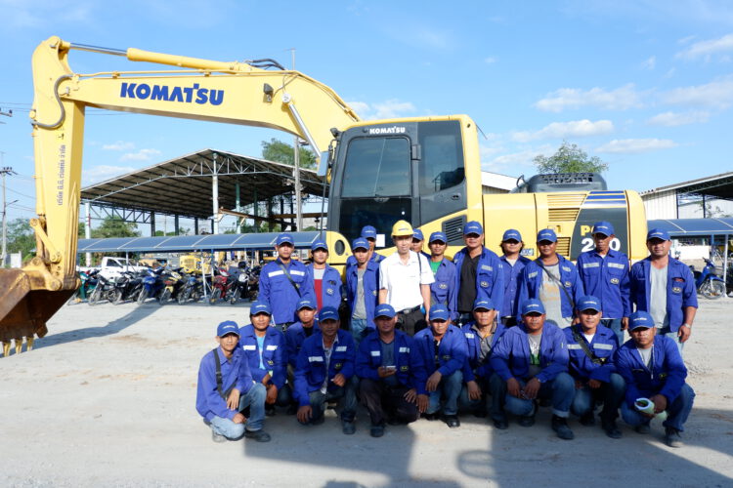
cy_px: 244
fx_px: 489
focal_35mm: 24
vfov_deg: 53.1
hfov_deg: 73.7
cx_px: 366
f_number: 3.5
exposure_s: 1/1250
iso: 200
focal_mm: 16
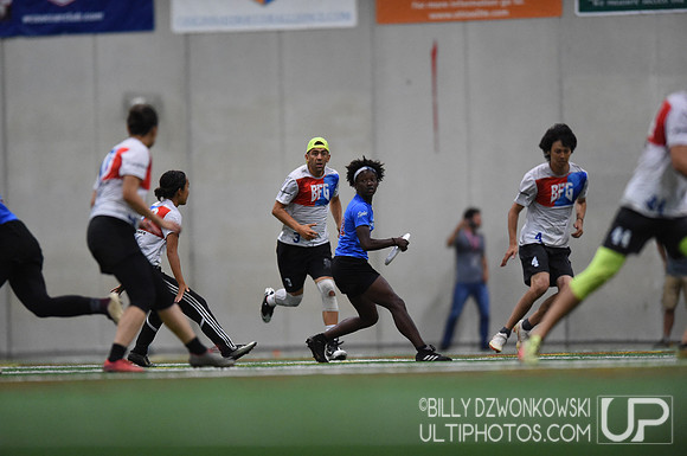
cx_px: 344
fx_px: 7623
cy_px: 228
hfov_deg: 5.2
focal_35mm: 400
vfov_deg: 3.4
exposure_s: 1/640
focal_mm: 400
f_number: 2.8
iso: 10000
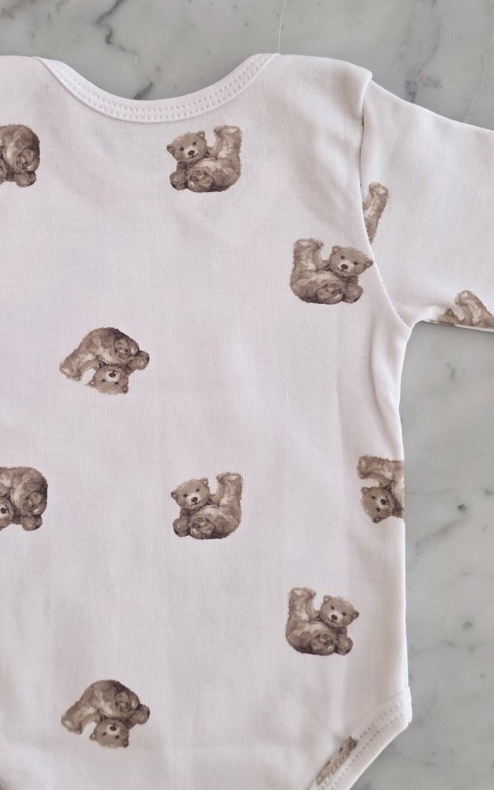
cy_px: 387
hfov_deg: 22.6
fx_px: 1227
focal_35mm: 57
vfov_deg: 35.7
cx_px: 149
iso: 320
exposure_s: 1/101
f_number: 1.7
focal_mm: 6.3
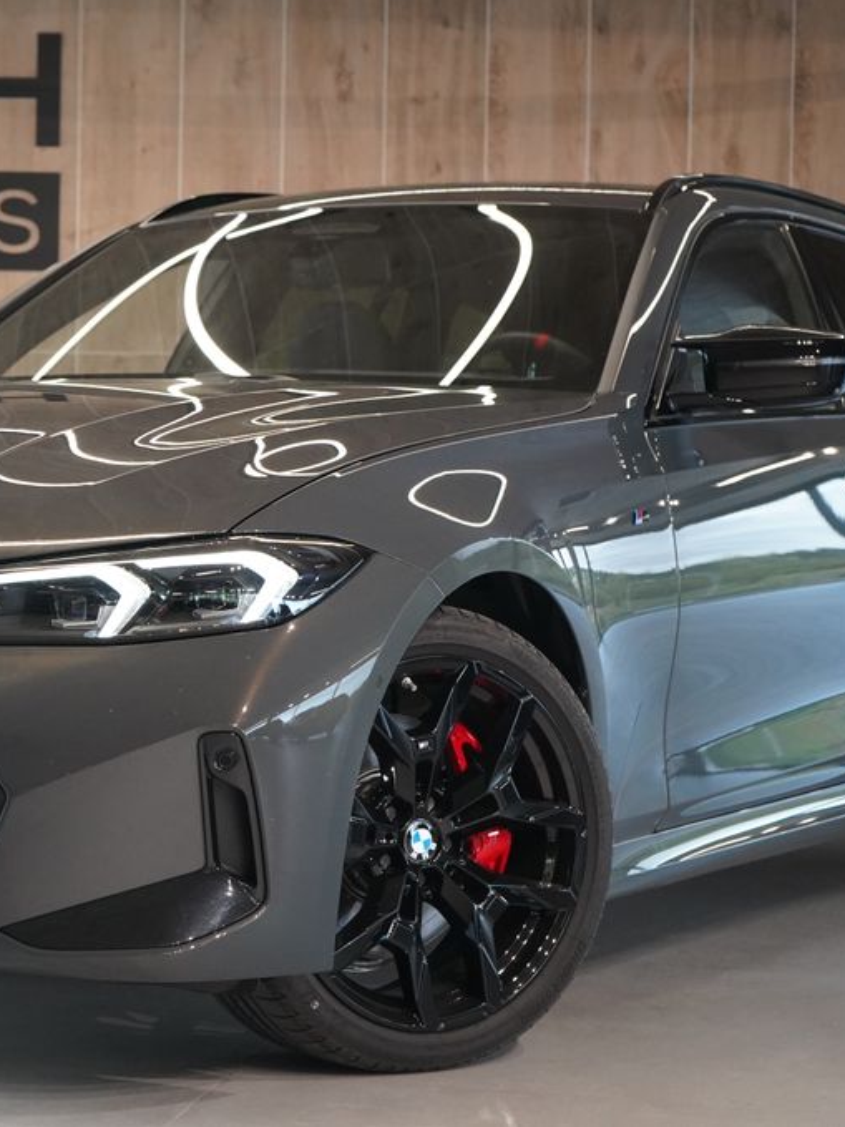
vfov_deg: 22.5
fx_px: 2833
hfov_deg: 16.8
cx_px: 96
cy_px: 562
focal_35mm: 87
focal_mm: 60
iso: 5000
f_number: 5
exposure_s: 1/160
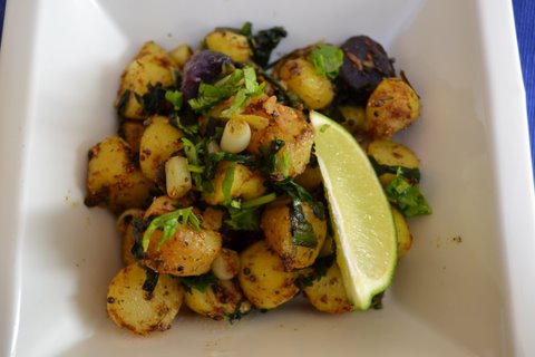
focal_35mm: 42
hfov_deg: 46.4
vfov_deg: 31.9
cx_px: 268
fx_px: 624
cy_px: 178
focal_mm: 28
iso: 800
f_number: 4.5
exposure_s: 1/40
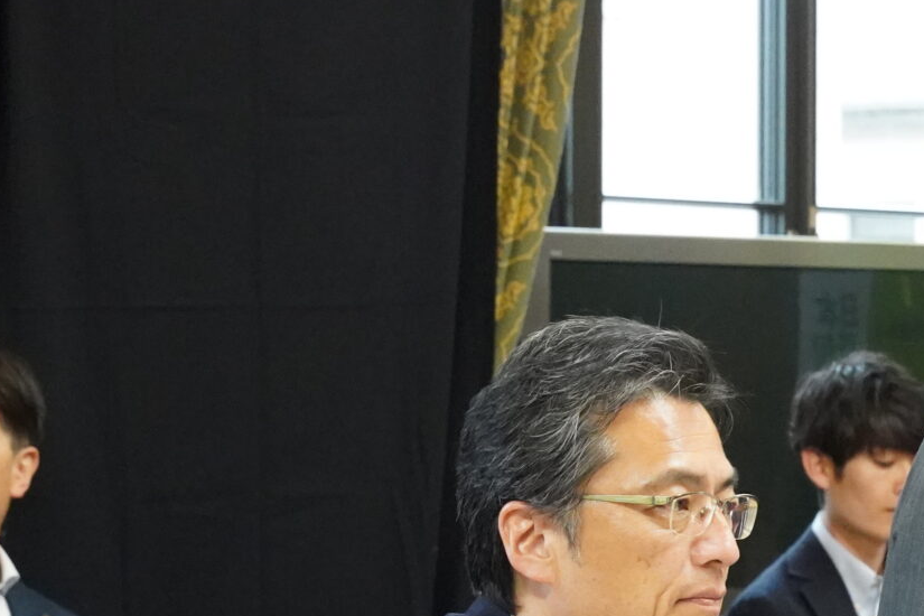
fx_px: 5338
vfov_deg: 6.6
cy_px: 522
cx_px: 939
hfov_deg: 9.8
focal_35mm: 208
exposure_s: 1/100
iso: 12800
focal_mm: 67
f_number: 8
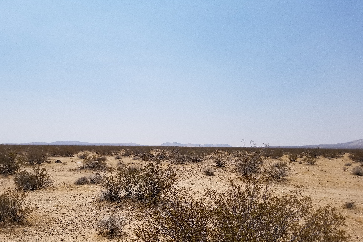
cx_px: 182
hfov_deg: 65.5
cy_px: 137
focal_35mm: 28
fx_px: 282
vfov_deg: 46.3
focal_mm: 4.25
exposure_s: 1/4224
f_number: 1.7
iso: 50
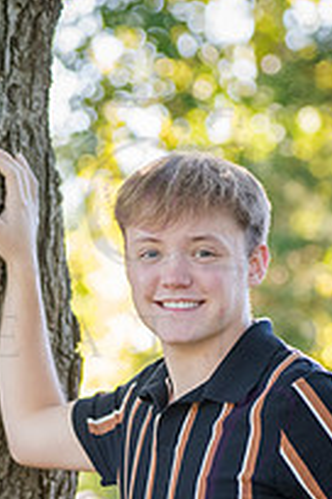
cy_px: 423
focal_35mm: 247
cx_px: 151
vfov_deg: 8.3
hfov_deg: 5.6
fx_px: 3417
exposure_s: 1/400
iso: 800
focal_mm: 112
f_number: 3.5
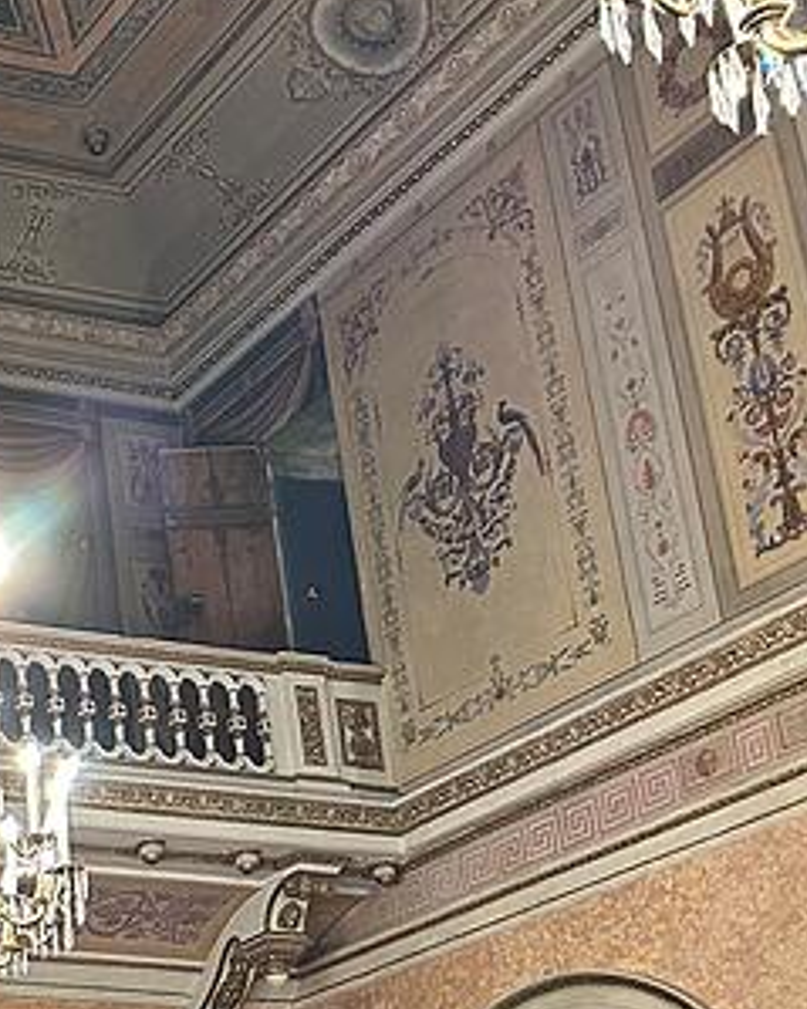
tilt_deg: +17.3
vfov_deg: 26.6
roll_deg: -0.3
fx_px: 2031
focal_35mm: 68
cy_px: 975
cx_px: -537
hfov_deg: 18.7
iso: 200
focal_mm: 5.7
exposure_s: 1/50
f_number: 1.5
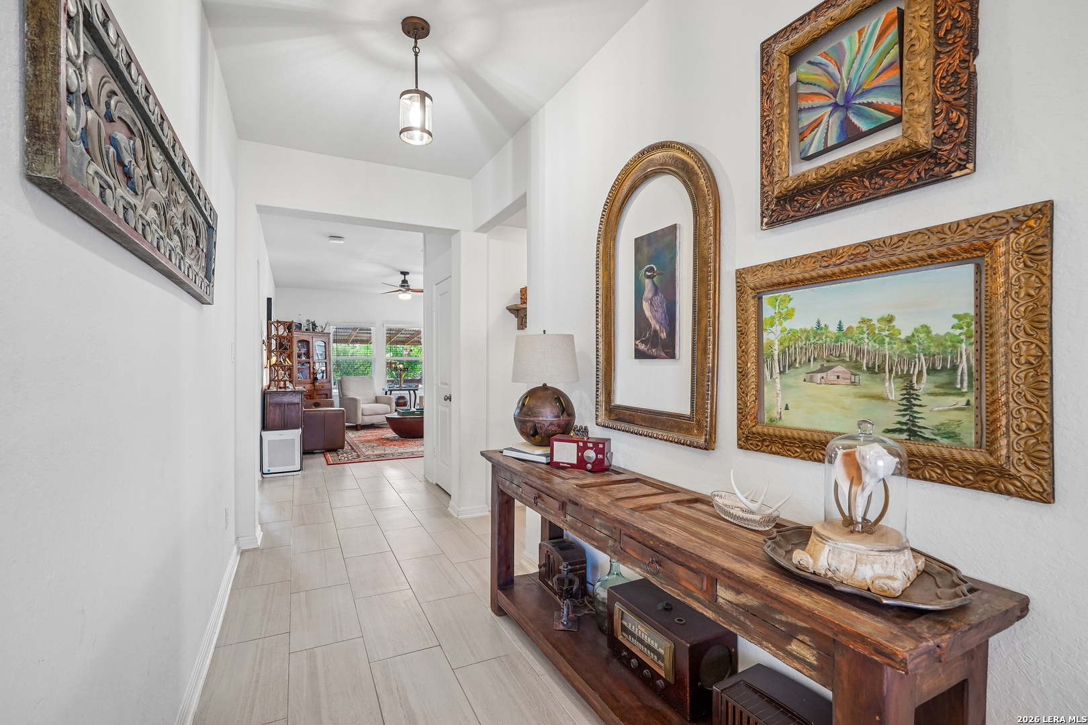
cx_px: 544
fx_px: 499
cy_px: 362
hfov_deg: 95.0
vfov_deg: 72.1
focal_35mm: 16
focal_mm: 16.5
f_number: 8
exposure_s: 1/6
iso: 400
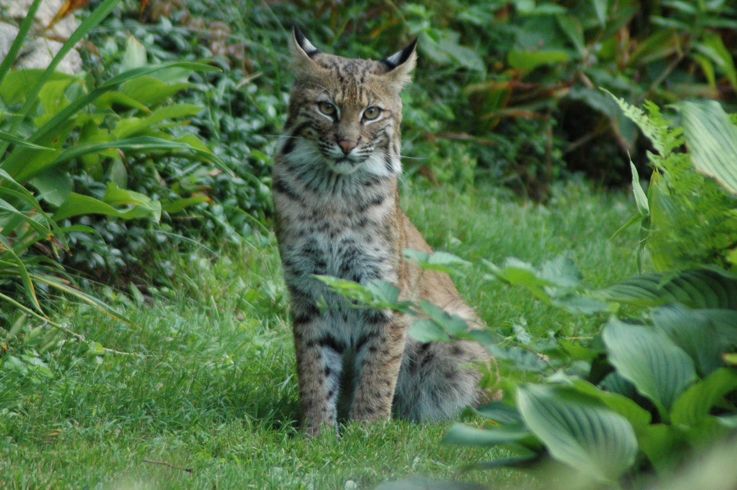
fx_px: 8285
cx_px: 368
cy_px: 245
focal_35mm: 405
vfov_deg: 3.4
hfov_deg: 5.1
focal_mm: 270
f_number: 5.6
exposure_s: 1/160
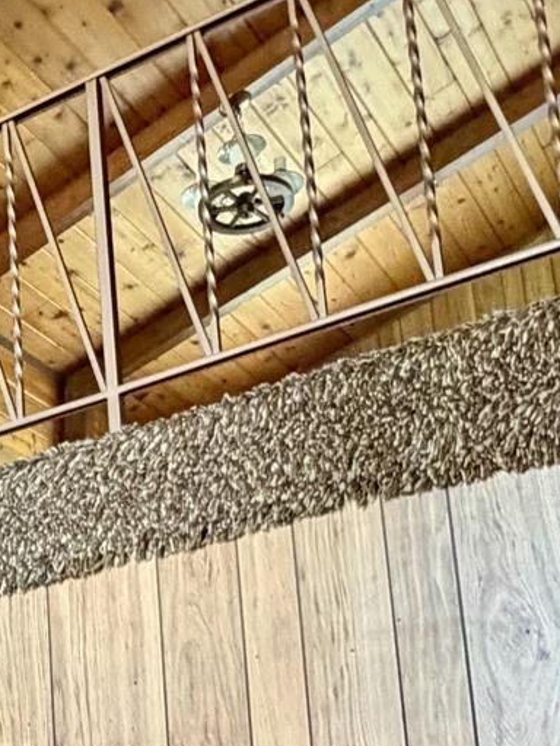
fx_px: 1359
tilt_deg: +13.6
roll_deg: +2.7
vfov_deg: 29.1
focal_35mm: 63
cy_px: 710
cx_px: 16
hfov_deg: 22.5
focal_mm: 2.22
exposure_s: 1/60
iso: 500
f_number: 2.2
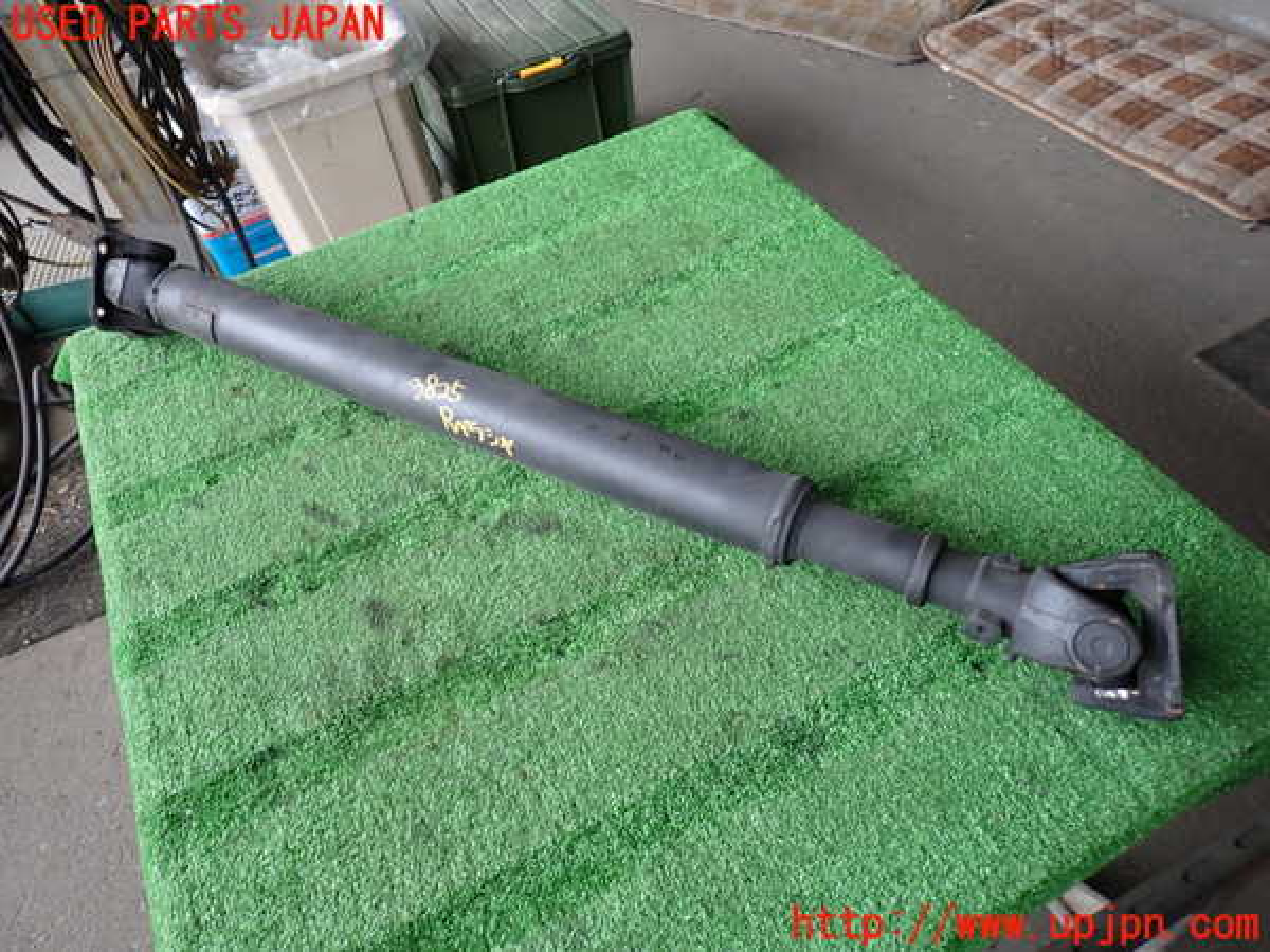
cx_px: 635
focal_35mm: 25
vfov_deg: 54.9
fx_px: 917
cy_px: 476
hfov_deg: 69.4
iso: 125
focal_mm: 4.5
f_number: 2
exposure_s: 1/60
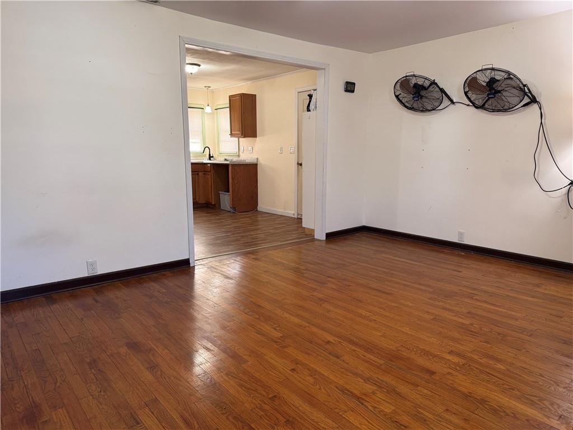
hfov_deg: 71.6
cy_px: 215
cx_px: 286
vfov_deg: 56.8
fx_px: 397
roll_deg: -0.1
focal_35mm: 24
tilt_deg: -9.3
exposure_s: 1/60
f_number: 1.78
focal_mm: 6.76
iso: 125
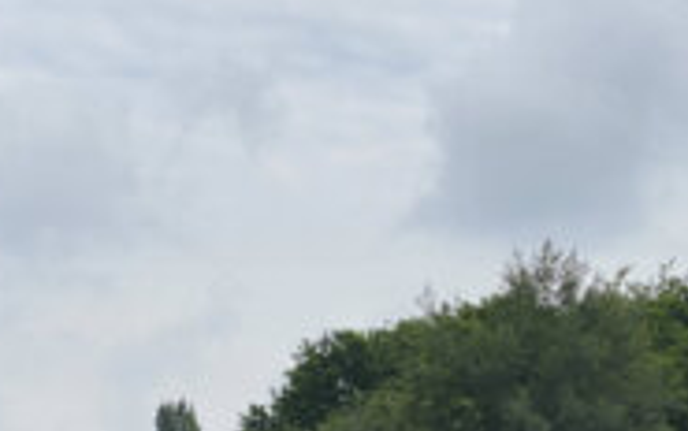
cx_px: 539
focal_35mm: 119
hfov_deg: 17.4
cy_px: 398
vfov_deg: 11.0
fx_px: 2233
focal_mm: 6
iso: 20
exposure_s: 1/2283
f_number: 2
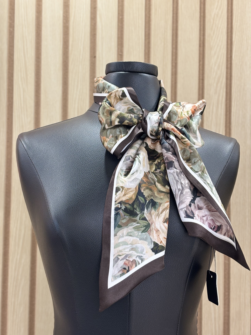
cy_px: 165
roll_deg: -1.4
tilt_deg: +1.8
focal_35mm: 54
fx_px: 522
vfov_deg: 35.5
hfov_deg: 27.0
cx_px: 121
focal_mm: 5.96
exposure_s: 1/60
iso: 80
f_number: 1.6
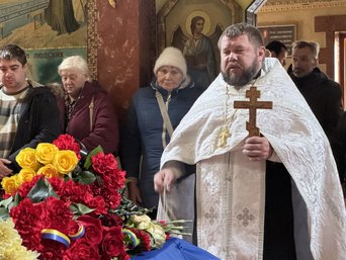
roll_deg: +1.0
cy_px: 136
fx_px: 900
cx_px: 162
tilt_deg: +0.4
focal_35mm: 90
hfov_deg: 21.8
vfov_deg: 16.4
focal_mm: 9
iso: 1600
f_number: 2.8
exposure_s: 1/21
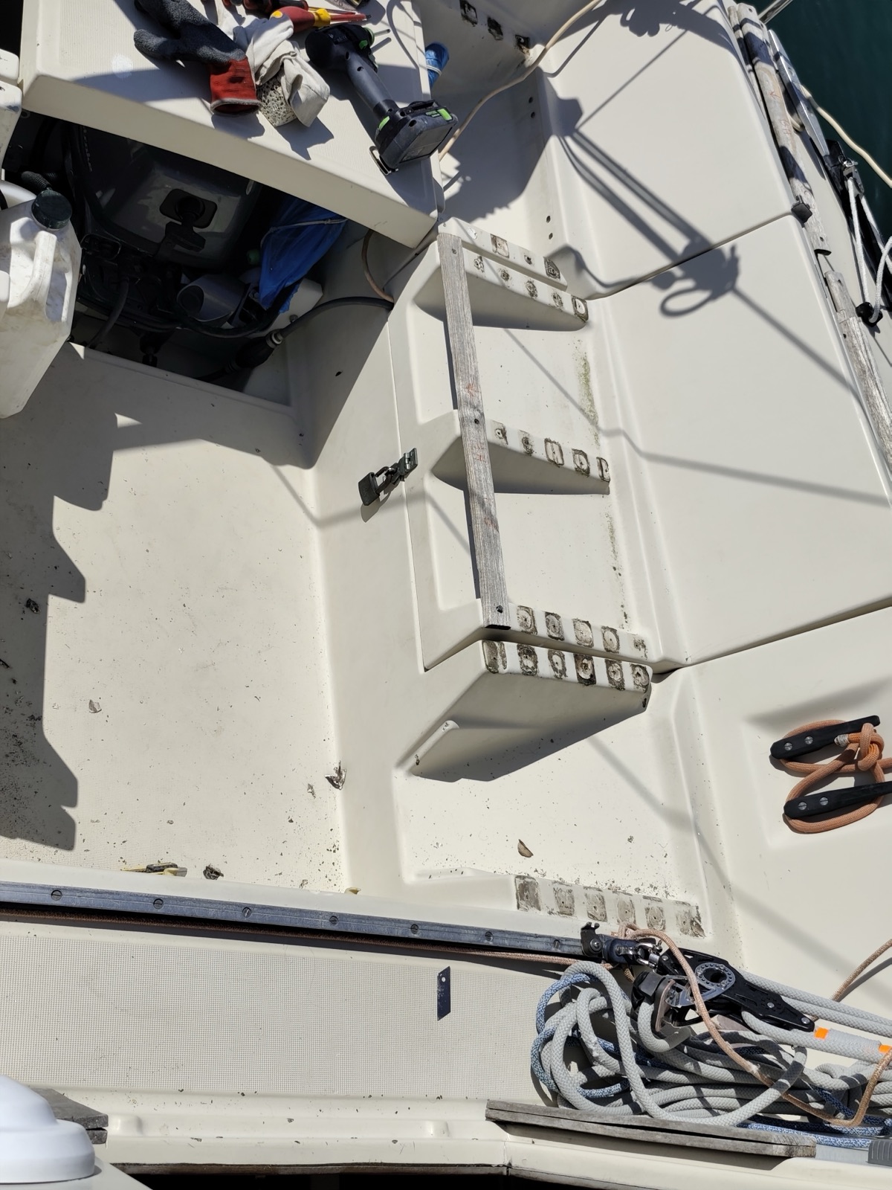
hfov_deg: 31.5
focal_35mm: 46
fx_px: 1580
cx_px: 446
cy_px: 595
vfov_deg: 41.2
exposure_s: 1/2214
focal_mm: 6.19
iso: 50
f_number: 1.65
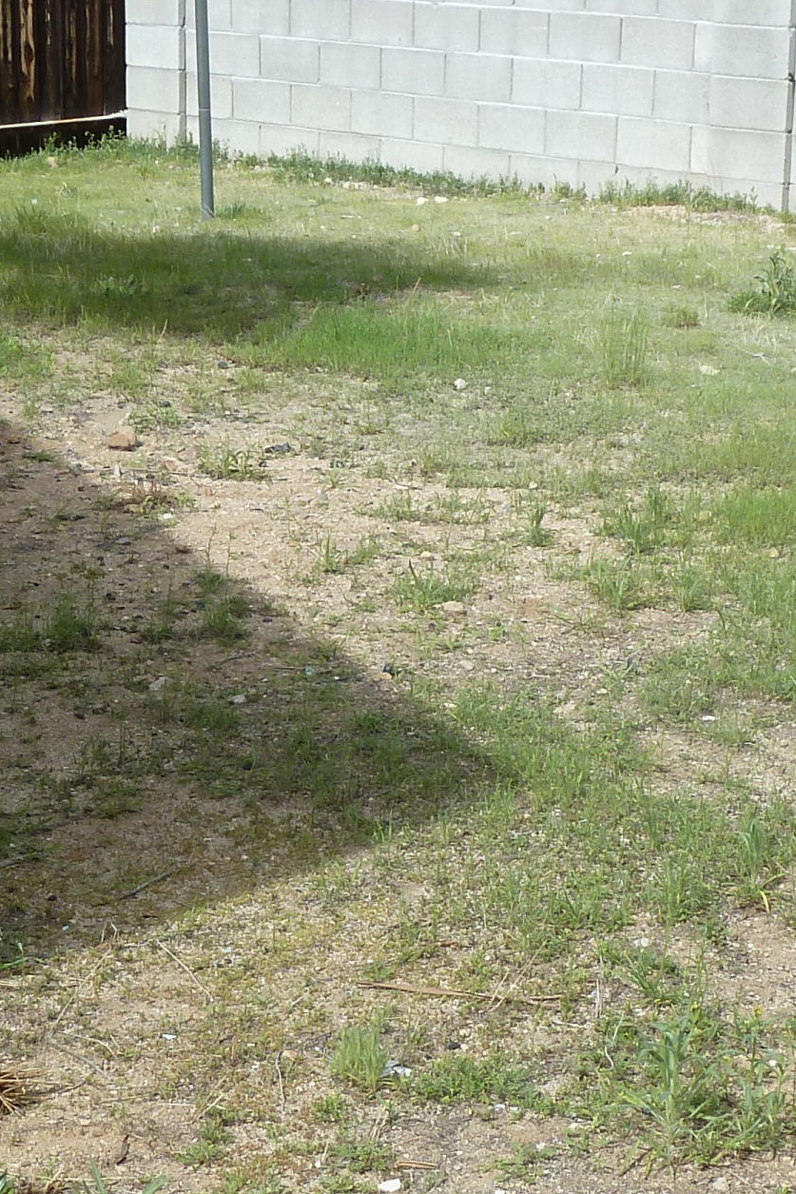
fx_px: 2884
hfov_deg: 15.7
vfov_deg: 23.3
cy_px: 718
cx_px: 315
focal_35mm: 87
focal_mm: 5.7
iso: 80
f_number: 4
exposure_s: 1/320
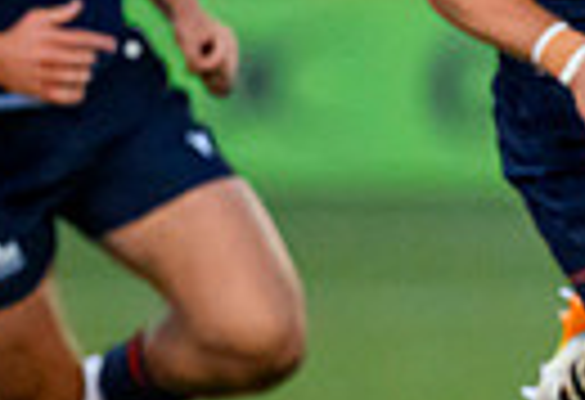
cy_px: 130
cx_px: 1422
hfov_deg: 1.0
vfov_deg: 0.7
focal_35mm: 2134
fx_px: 34965
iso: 10000
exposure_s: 1/1250
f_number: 4
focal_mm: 400
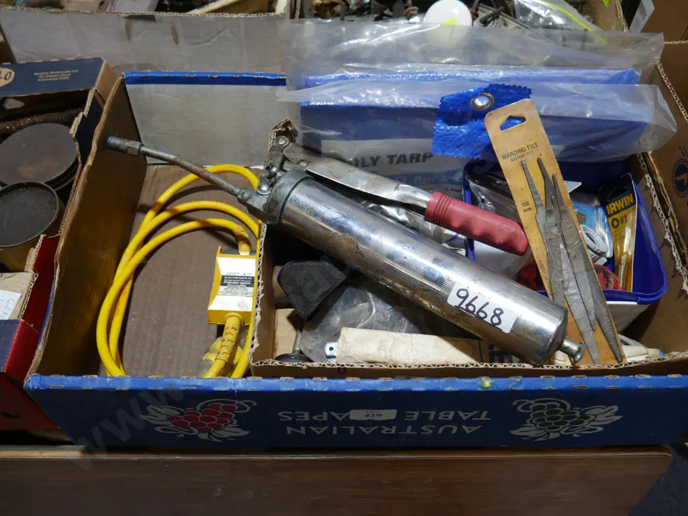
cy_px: 258
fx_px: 597
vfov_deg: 46.8
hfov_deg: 59.9
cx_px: 344
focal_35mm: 30
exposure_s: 1/60
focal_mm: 15
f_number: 3.6
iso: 200
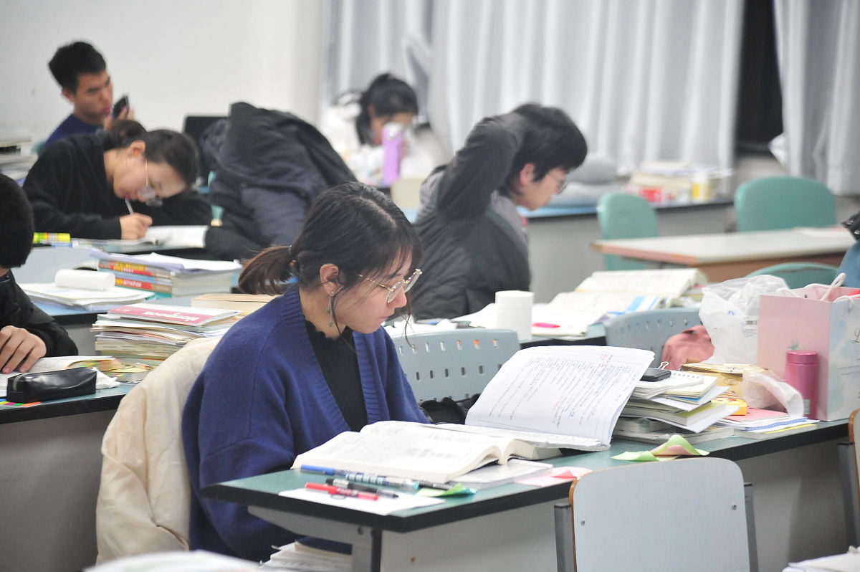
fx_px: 2864
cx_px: 430
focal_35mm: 120
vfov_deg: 11.4
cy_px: 286
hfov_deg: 17.1
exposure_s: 1/100
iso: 2500
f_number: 4.5
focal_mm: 120
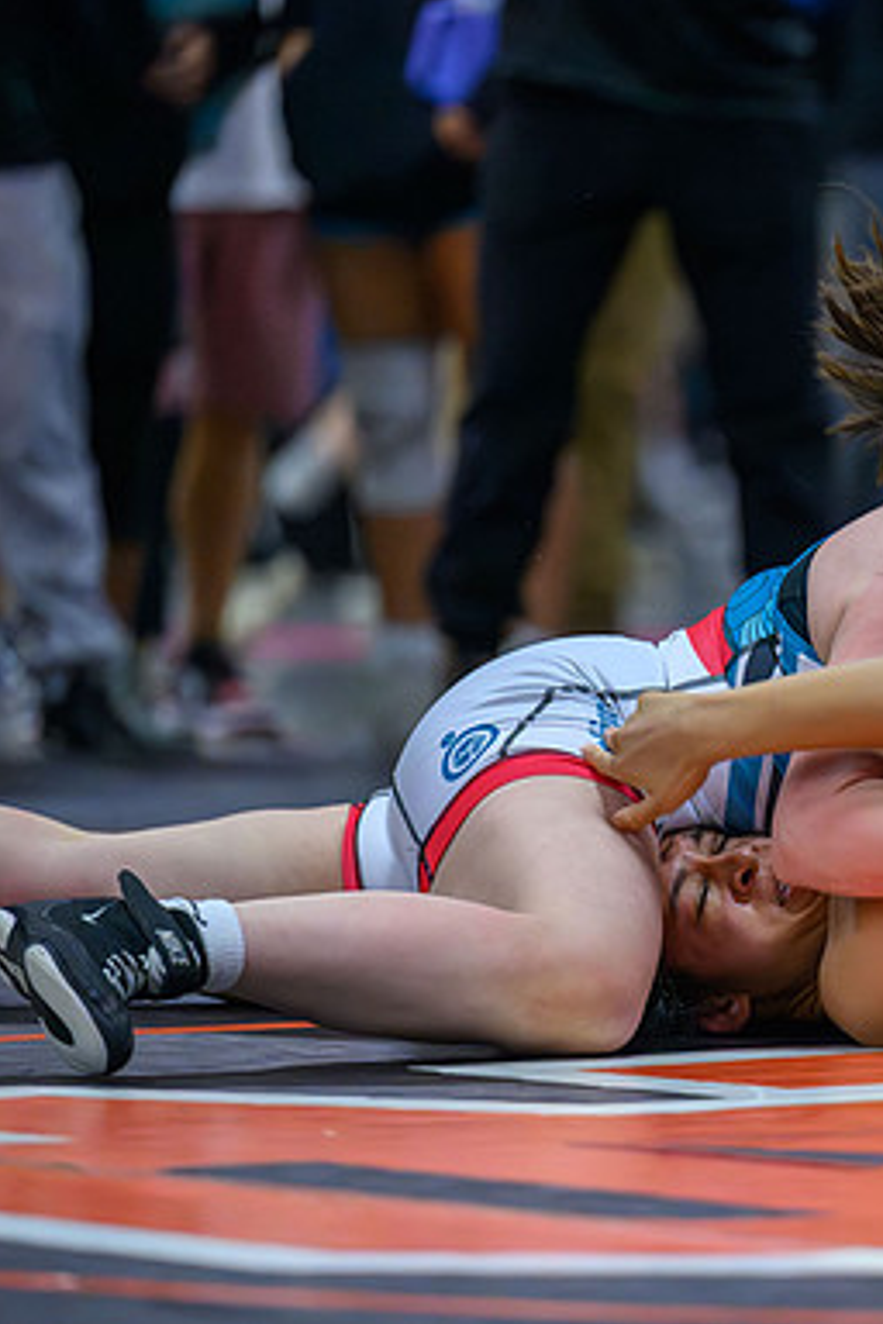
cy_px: 664
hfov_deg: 4.5
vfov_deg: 6.8
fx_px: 11110
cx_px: 935
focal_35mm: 302
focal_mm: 200
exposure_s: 1/800
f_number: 3.2
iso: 14400
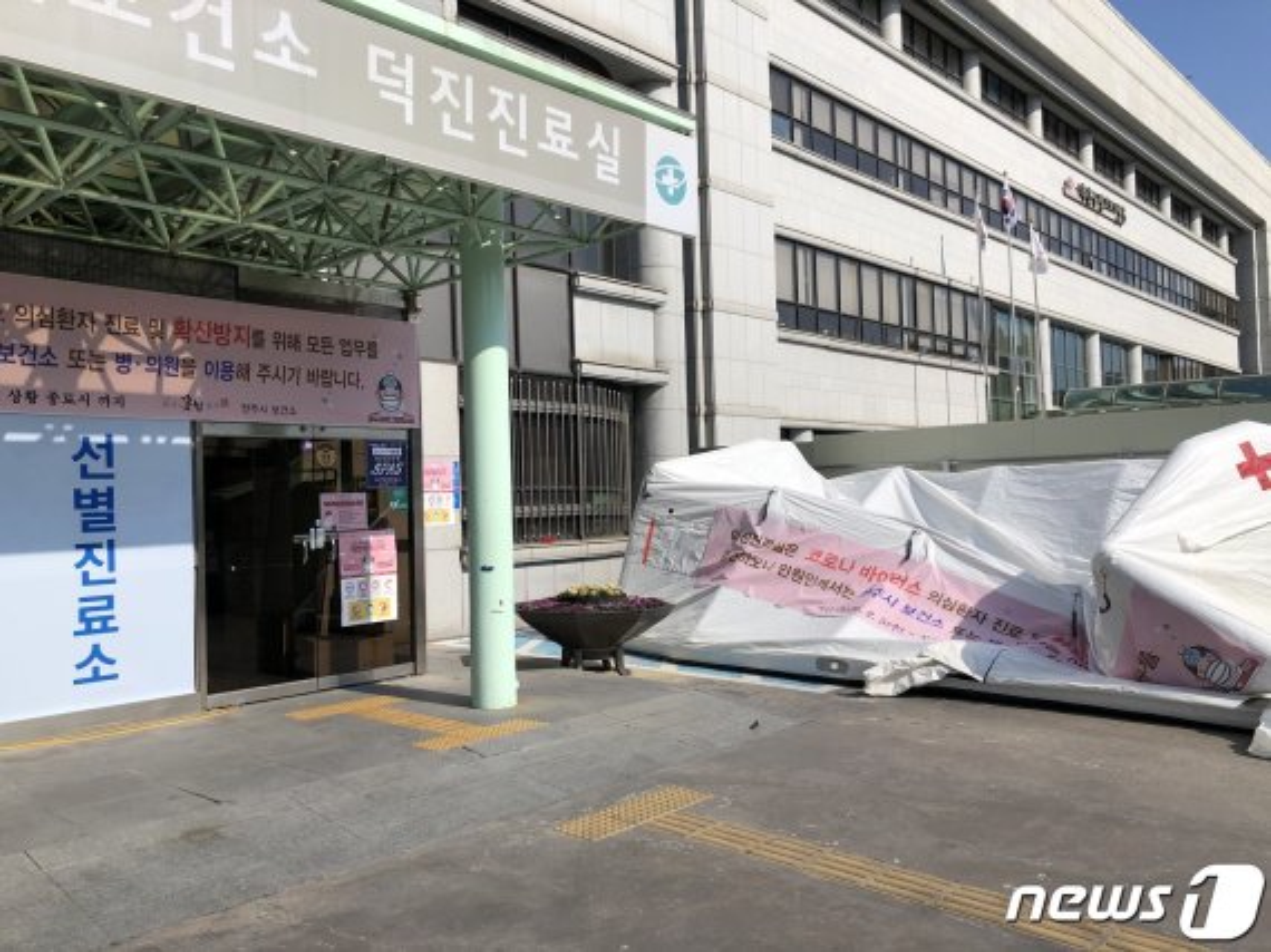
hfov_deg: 63.5
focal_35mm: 28
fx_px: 1028
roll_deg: +2.4
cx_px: 636
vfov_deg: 49.7
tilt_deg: +1.7
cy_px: 476
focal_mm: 4
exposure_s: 1/3003
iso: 25
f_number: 1.8
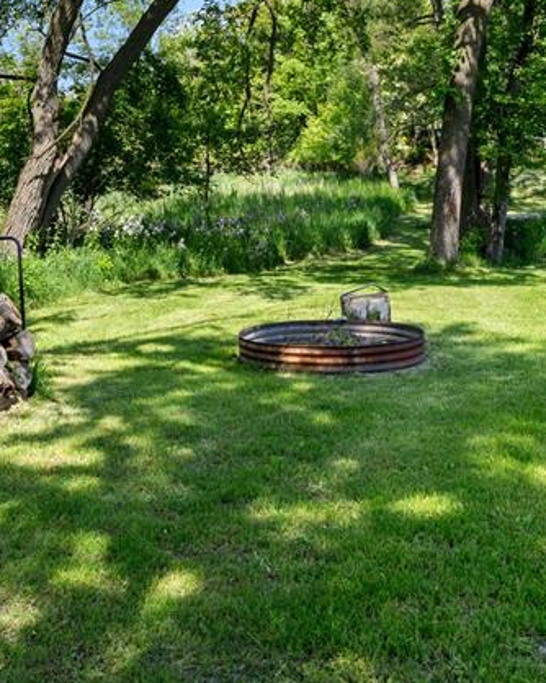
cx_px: 167
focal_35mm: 46
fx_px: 930
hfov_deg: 32.4
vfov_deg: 38.9
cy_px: 144
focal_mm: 20
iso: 100
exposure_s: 1/20
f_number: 8
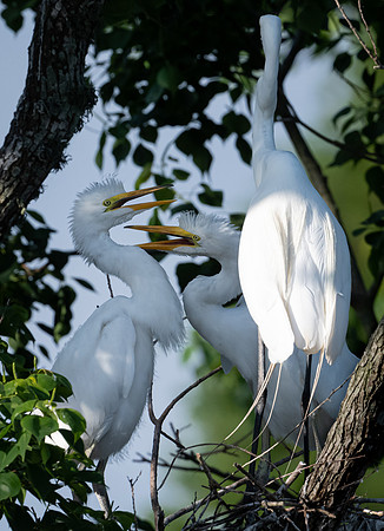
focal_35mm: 1187
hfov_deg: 1.2
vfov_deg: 1.7
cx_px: 166
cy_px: 237
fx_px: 17949
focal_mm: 500
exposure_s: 1/2000
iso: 1000
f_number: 8
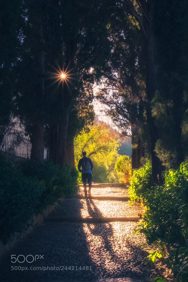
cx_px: 94
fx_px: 227
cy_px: 141
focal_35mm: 29
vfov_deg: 63.7
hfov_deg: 45.0
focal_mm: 19.6
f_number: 20
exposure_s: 1/40
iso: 2000
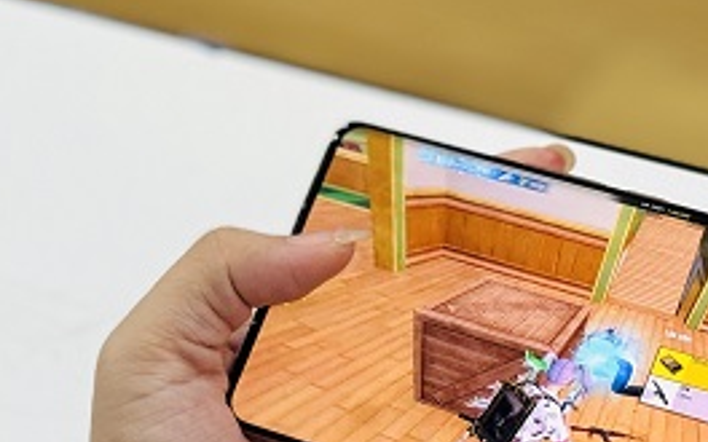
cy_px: 316
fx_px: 2971
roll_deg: +8.6
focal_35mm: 154
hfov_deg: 13.6
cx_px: 483
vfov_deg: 8.5
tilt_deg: -41.0
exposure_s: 1/60
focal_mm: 6.76
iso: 125
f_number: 1.78
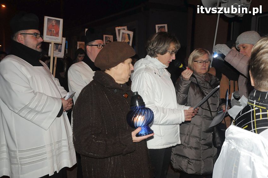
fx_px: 279
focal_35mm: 38
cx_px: 134
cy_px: 89
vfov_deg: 35.4
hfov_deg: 51.3
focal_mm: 25
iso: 2000
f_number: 5
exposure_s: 1/60
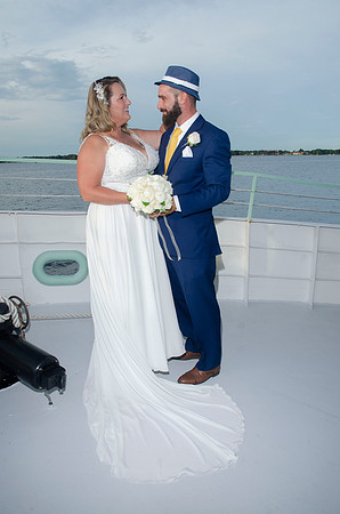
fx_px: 384
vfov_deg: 67.5
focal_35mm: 27
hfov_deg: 47.7
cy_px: 257
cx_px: 170
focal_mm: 18
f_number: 8
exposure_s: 1/250
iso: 100
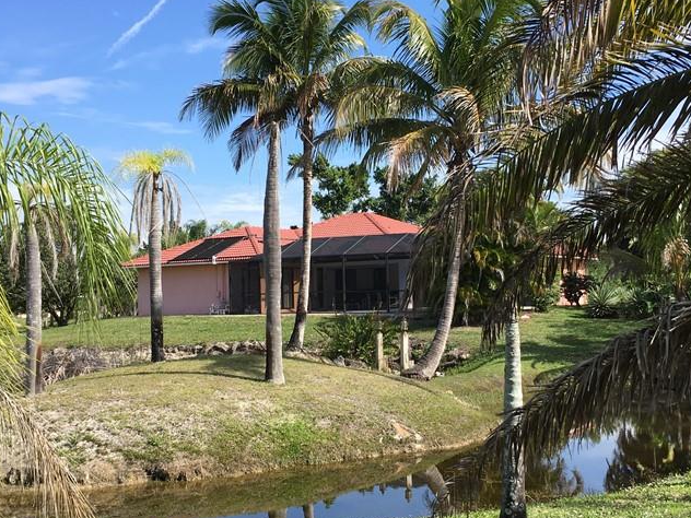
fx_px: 938
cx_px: 374
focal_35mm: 47
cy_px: 271
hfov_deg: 40.4
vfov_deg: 30.9
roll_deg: +1.3
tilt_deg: +1.4
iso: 25
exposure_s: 1/1012
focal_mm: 4.15
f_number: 2.2
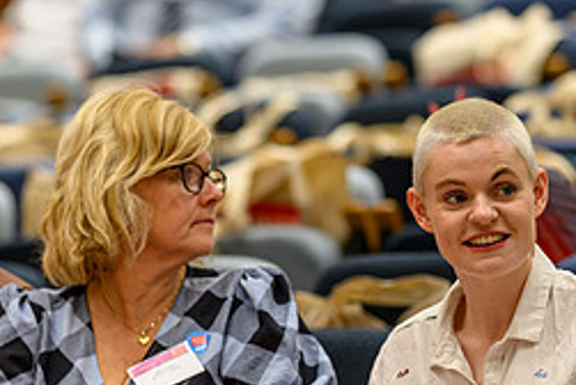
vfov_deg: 4.3
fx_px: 5078
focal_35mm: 317
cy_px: 239
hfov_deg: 6.5
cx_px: 477
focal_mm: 135
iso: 250
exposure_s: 1/125
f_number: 2
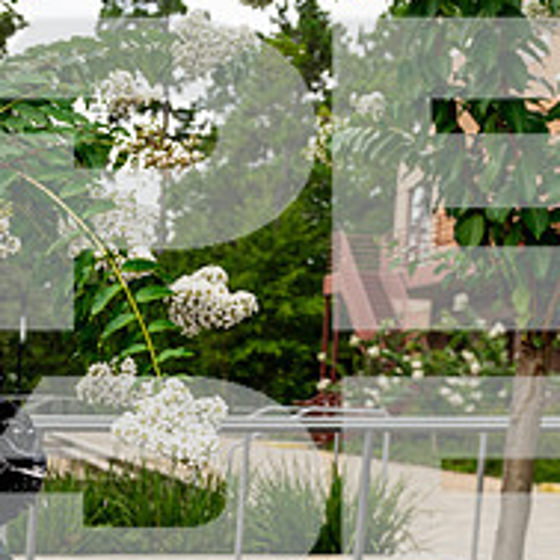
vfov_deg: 19.7
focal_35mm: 86
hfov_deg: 19.3
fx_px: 1574
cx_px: -71
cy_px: 535
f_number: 5
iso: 100
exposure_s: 1/200
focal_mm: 33
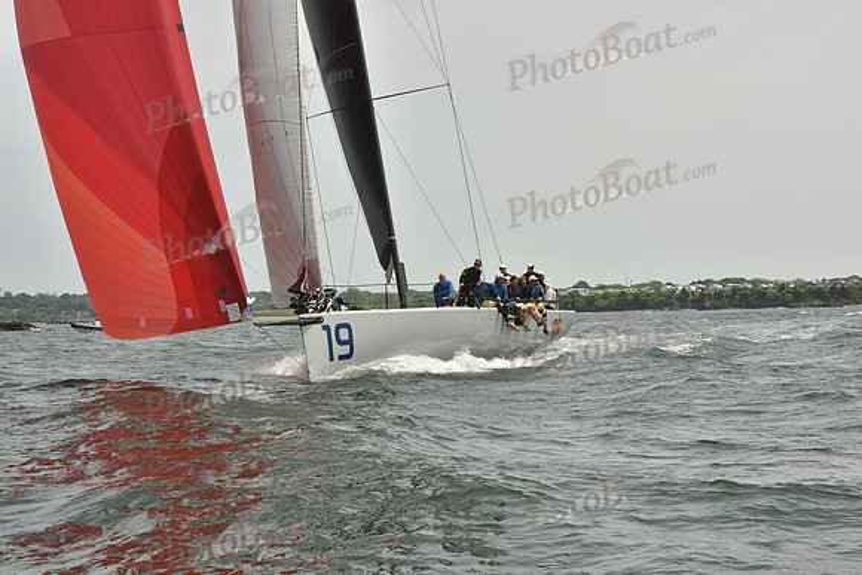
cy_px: 288
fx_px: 1676
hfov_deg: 28.8
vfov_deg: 19.5
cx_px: 431
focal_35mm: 70
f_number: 11
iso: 400
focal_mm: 70
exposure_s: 1/1000
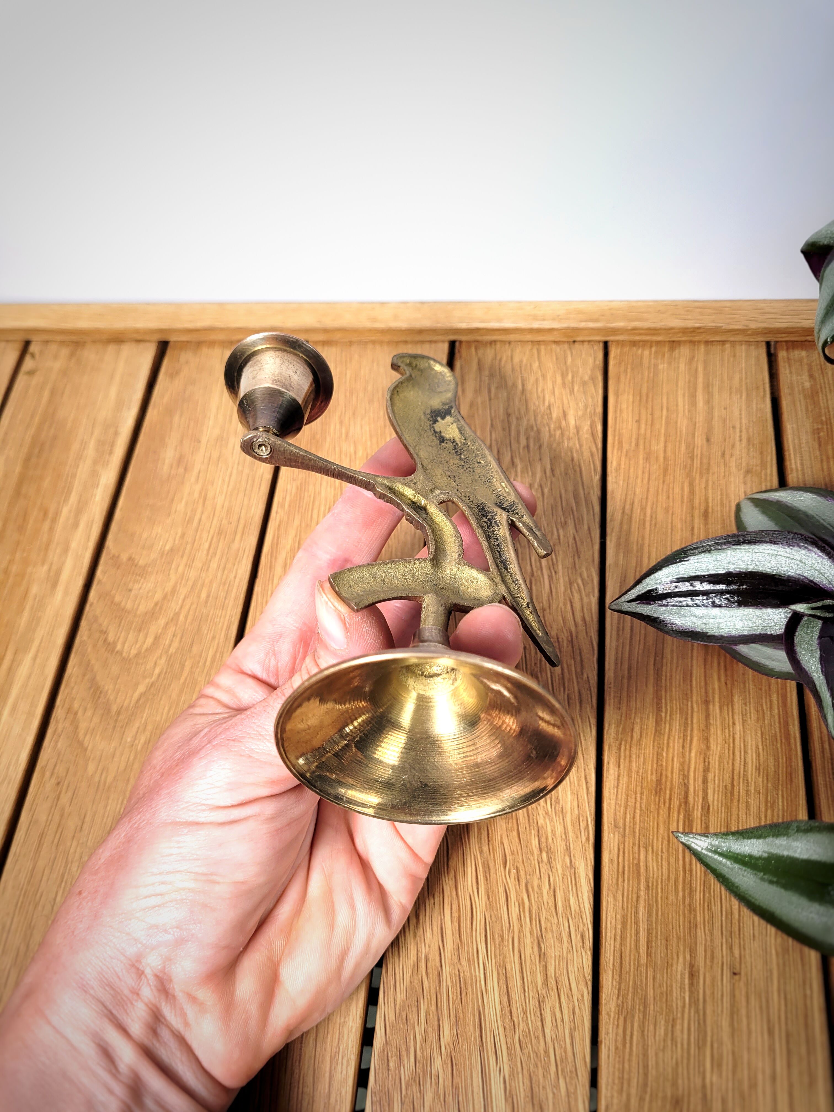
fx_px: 835
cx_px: 417
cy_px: 556
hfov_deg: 53.1
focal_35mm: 26
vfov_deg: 67.3
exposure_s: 1/171
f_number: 1.8
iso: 40
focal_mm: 5.4
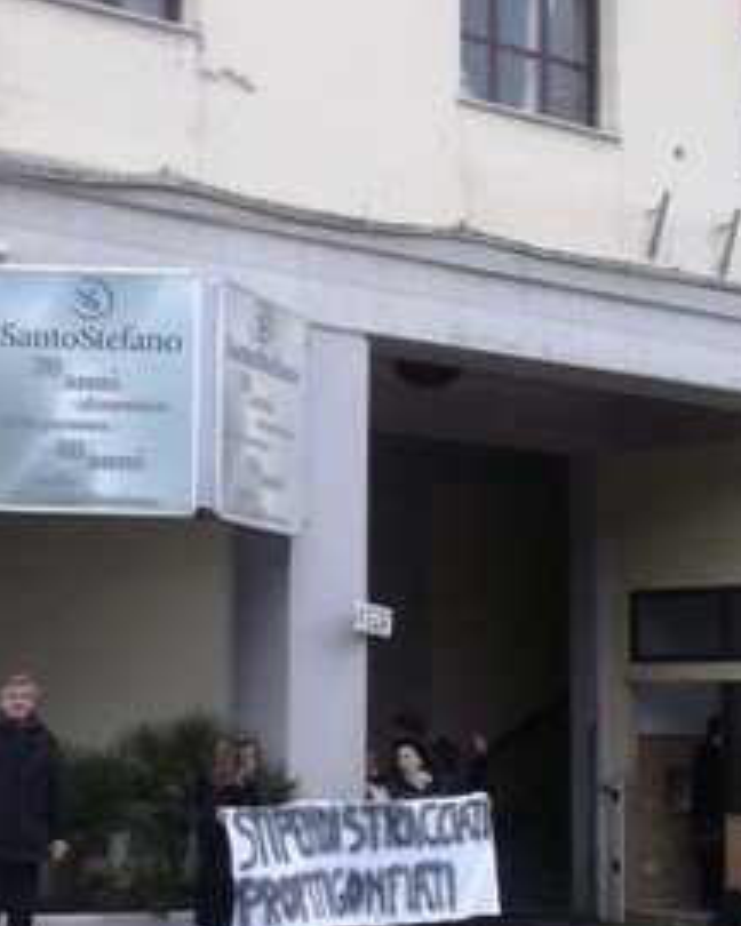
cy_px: 484
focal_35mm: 67
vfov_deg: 28.3
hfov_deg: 22.4
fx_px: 1837
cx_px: 101
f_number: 3.3
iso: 80
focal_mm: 4.1
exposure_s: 1/125
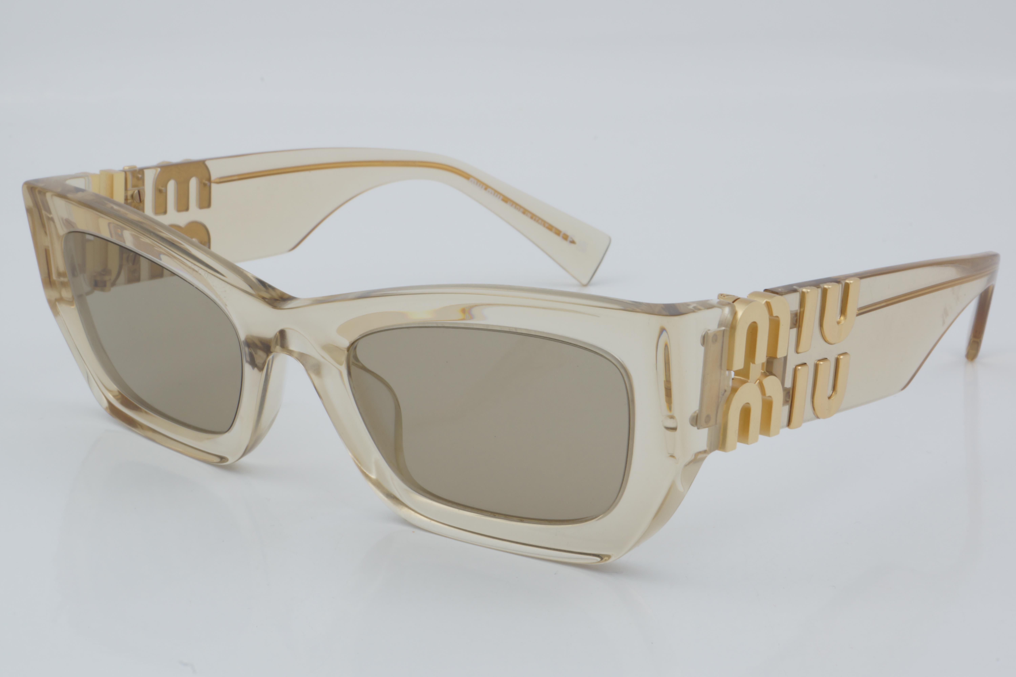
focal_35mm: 75
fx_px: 2117
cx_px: 508
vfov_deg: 18.2
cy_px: 338
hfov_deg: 27.0
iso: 100
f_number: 32
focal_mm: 50
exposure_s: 1/4
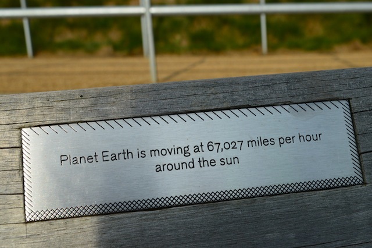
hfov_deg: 41.1
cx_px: 186
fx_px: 496
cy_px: 124
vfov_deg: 28.0
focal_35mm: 48
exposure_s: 1/500
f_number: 11
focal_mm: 32
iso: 360
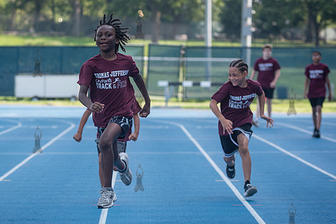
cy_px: 141
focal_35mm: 243
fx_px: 2268
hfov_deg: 8.5
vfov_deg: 5.7
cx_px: 103
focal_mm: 135
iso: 160
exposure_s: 1/640
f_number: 4
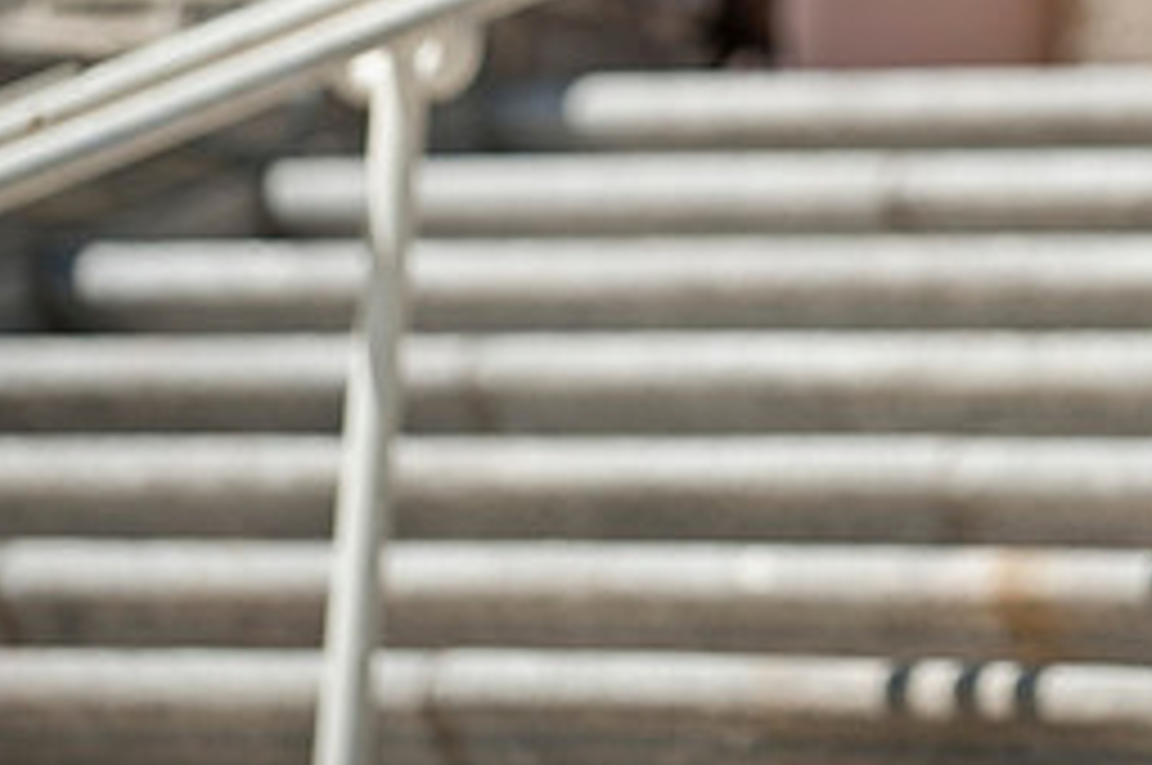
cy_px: -86
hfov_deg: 5.7
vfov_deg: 3.8
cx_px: 936
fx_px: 11601
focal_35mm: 363
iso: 100
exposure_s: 1/2000
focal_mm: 160
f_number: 2.8
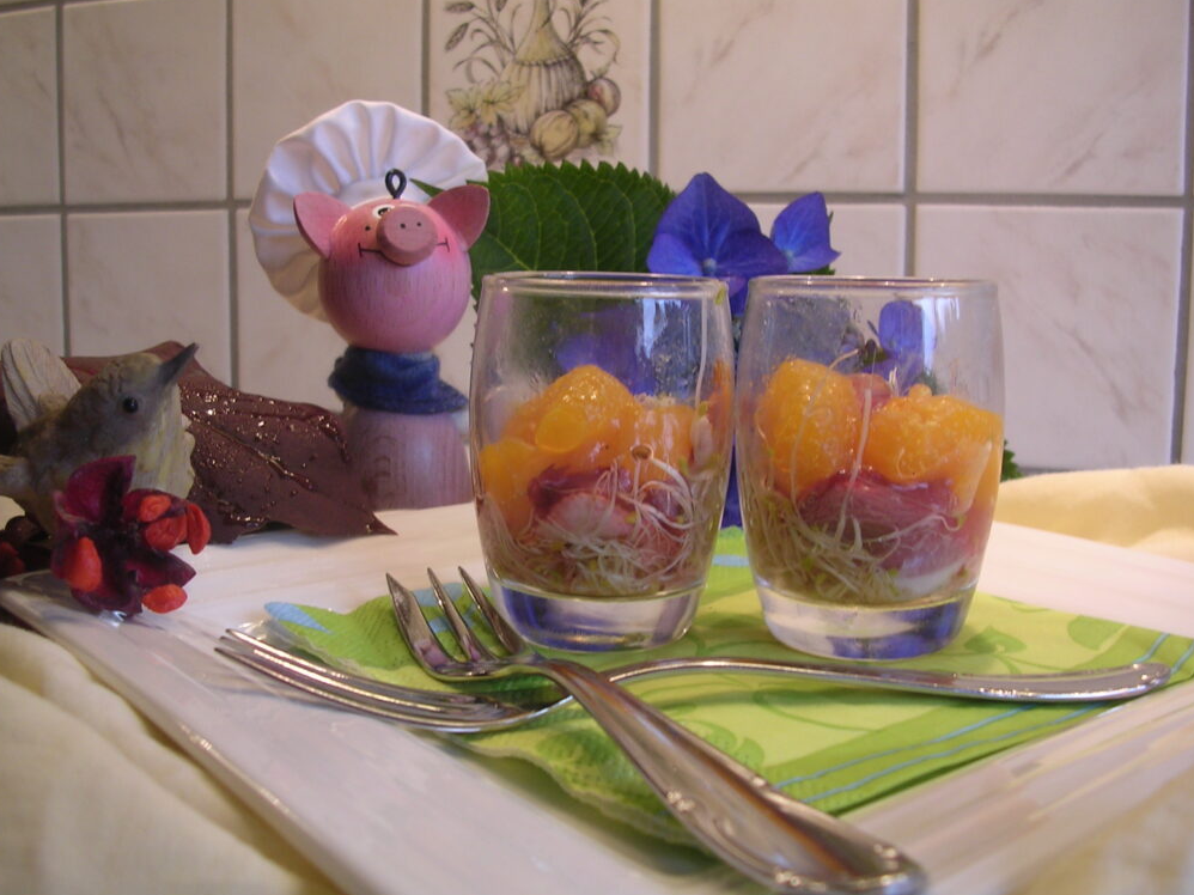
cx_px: 596
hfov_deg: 47.9
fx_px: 1345
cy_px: 444
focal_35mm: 39
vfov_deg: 36.8
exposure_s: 1/46
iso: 100
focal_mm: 5.8
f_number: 2.8
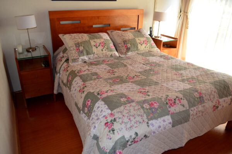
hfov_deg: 67.5
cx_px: 116
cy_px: 77
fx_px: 174
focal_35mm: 27
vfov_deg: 47.8
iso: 250
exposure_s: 1/125
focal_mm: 18
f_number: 4
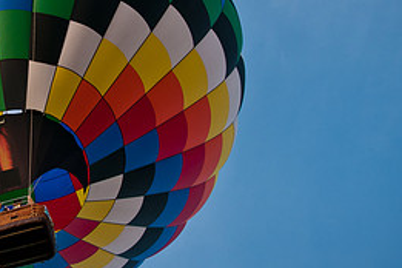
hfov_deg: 24.8
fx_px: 893
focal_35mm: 80
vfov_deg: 17.0
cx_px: 60
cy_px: 76
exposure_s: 1/350
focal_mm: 24
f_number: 5.6
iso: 200
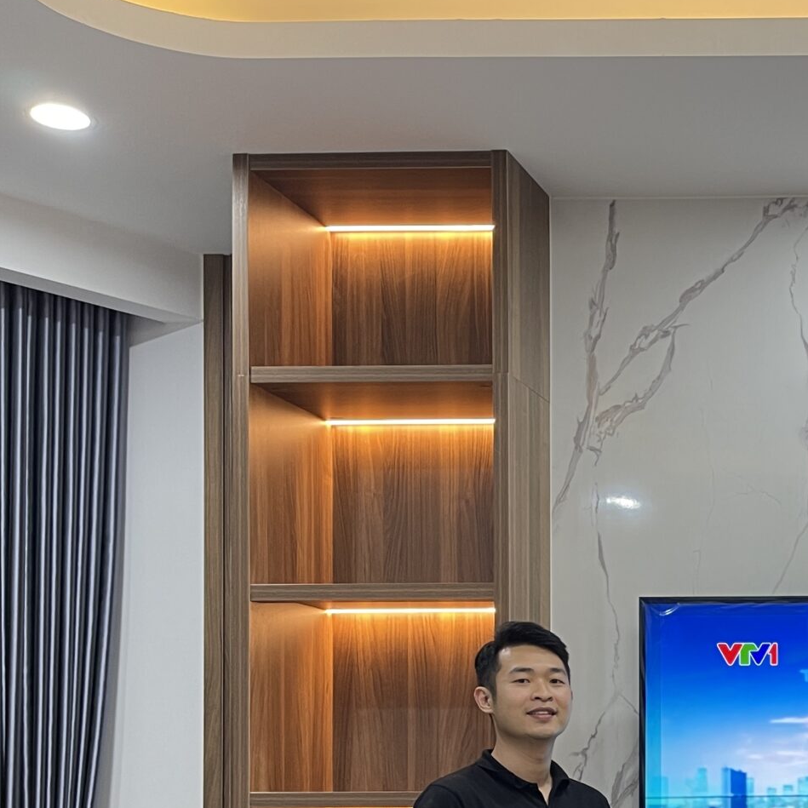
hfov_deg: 24.5
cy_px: 765
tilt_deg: +0.6
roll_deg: +0.3
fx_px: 1637
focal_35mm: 62
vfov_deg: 26.6
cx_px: 1020
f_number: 1.6
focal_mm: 5.1
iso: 80
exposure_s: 1/50
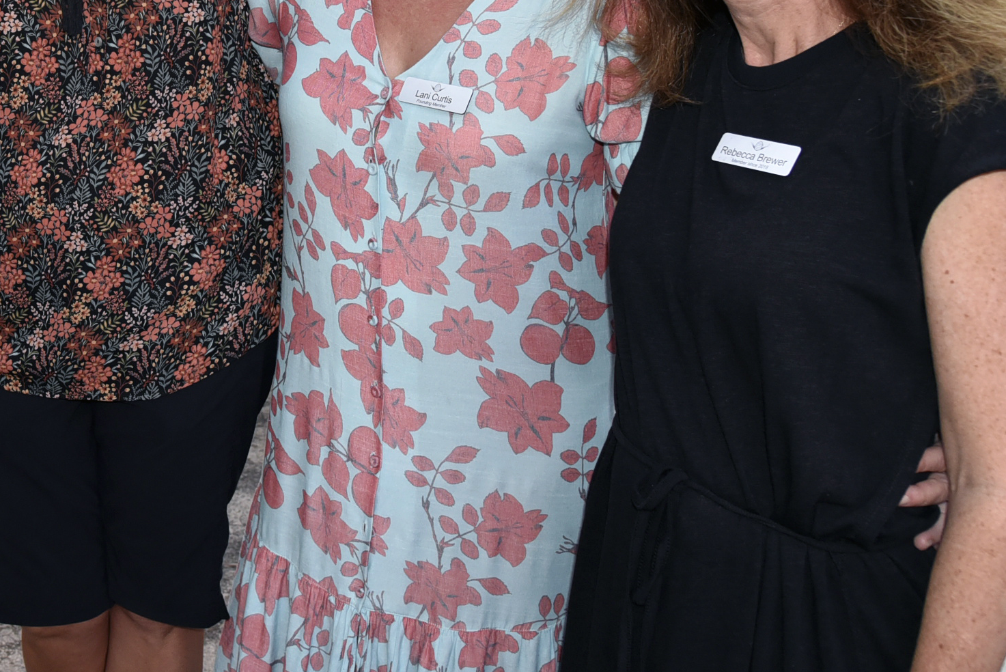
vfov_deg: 26.7
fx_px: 1370
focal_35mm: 49
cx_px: 74
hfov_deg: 37.3
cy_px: 73
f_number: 5.6
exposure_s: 1/125
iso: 1600
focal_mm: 24
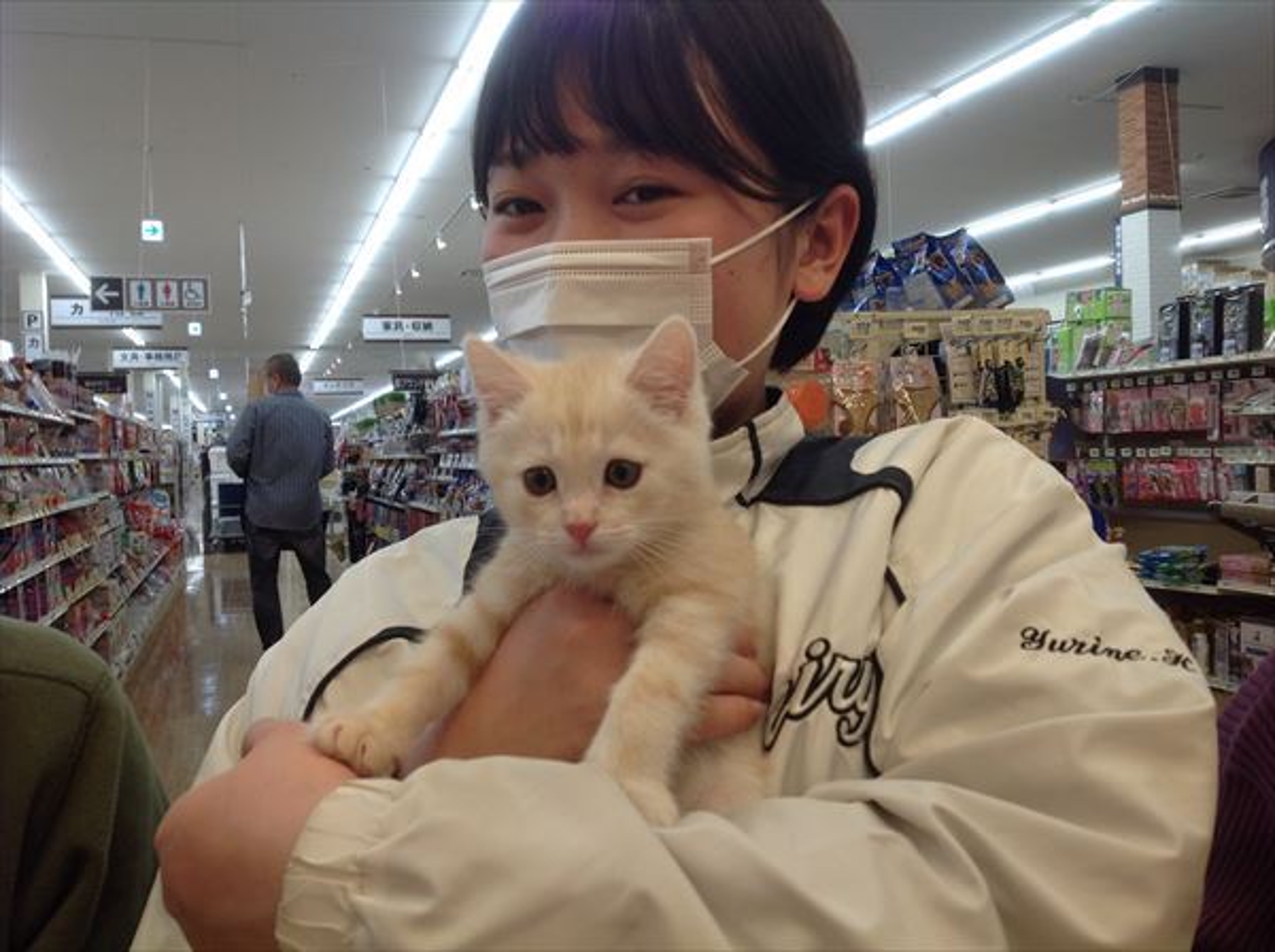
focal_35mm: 35
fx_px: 1287
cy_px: 476
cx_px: 638
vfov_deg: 40.6
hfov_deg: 52.7
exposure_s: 1/60
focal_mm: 4.28
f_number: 2.4
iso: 64
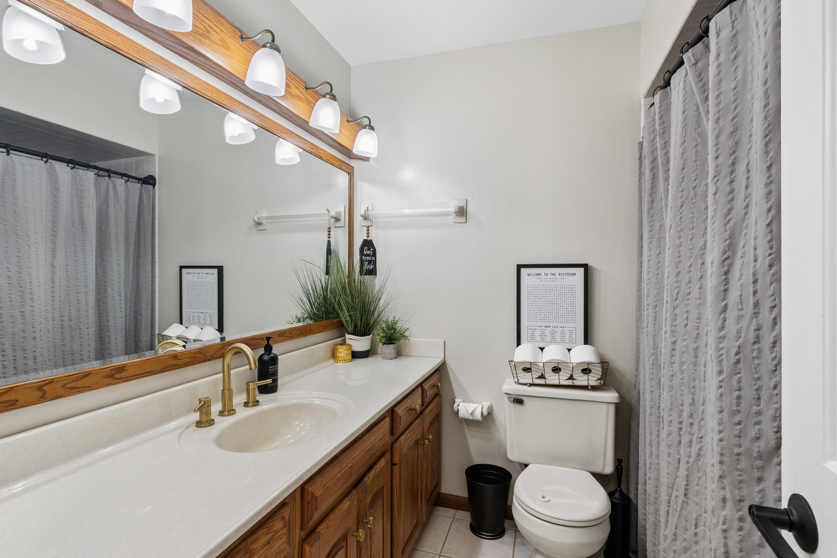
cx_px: 403
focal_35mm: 17
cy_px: 272
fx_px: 395
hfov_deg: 93.2
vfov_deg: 70.4
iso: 400
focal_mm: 10
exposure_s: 1/50
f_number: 8
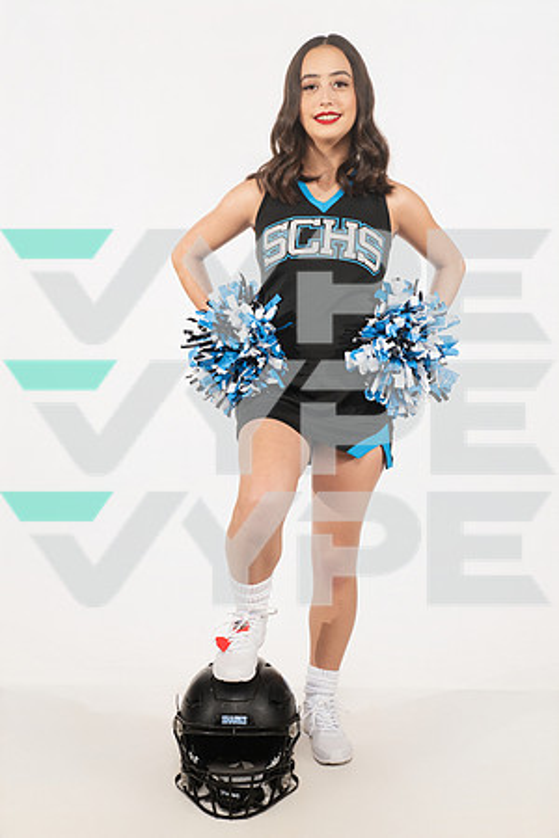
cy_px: 419
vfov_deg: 41.1
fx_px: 1118
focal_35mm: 48
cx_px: 280
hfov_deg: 28.1
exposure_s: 1/320
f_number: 7.1
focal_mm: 48
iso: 500
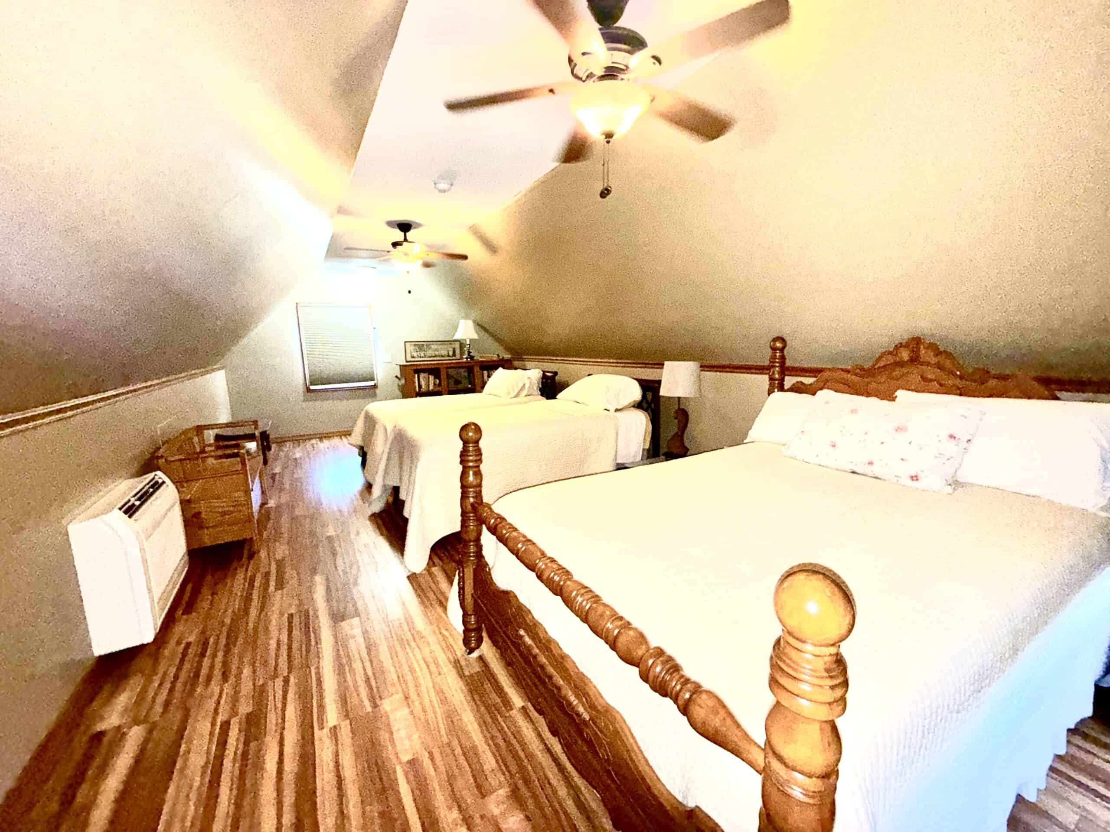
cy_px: 416
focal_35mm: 14
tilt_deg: -8.2
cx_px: 555
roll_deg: +0.8
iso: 160
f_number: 2.2
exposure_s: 1/40
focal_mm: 2.22
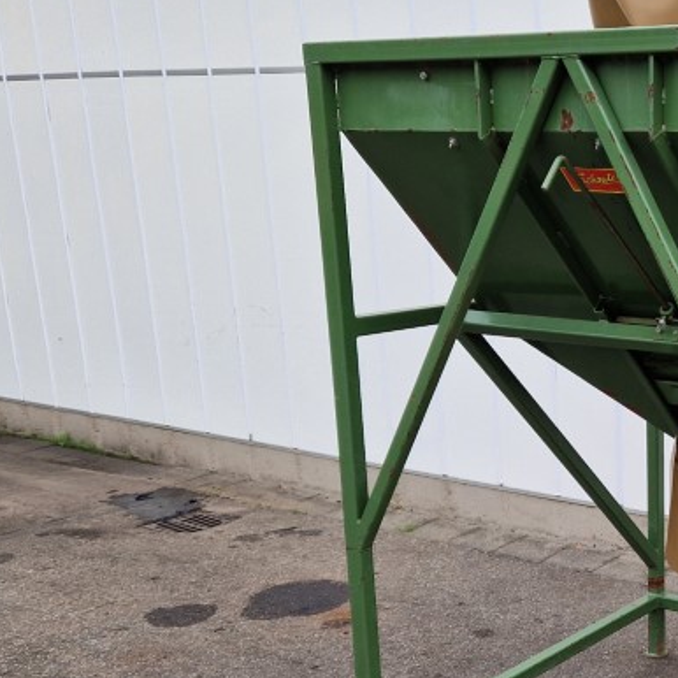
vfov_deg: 31.4
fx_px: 1197
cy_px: 458
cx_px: 752
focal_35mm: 54
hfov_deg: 28.6
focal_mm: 5.4
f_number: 1.8
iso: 50
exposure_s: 1/182
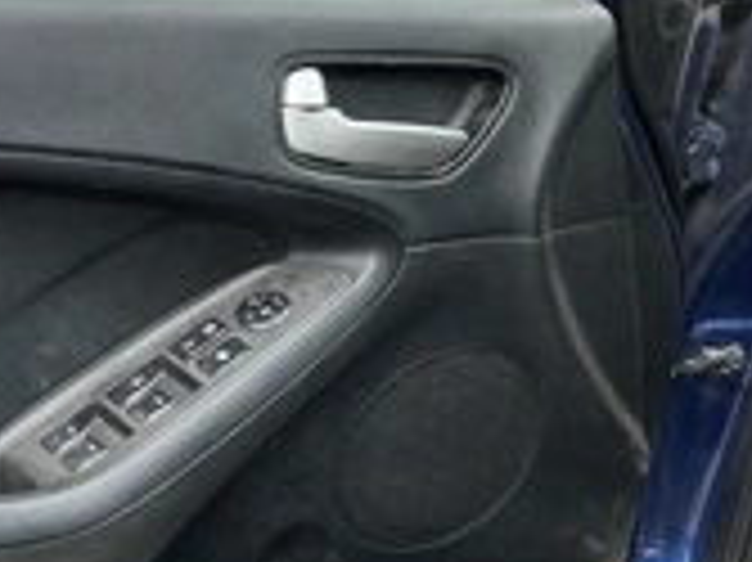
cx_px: -108
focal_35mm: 67
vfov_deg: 21.7
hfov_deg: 26.3
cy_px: 441
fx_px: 1454
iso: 20
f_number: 1.8
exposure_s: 1/151
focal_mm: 3
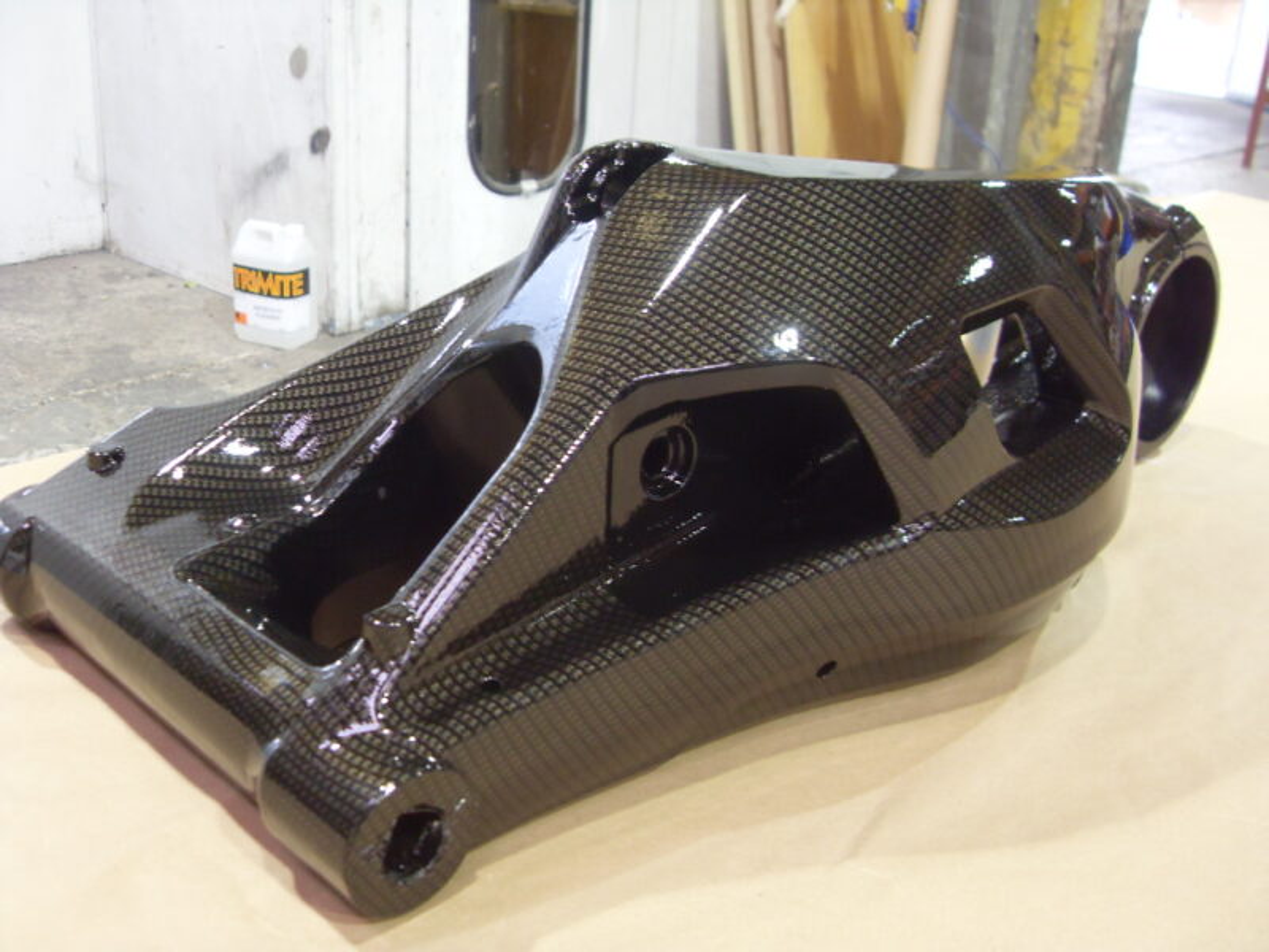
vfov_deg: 40.7
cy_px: 476
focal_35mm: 35
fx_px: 1283
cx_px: 634
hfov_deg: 52.6
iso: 200
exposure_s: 1/10
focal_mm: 6.3
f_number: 2.8
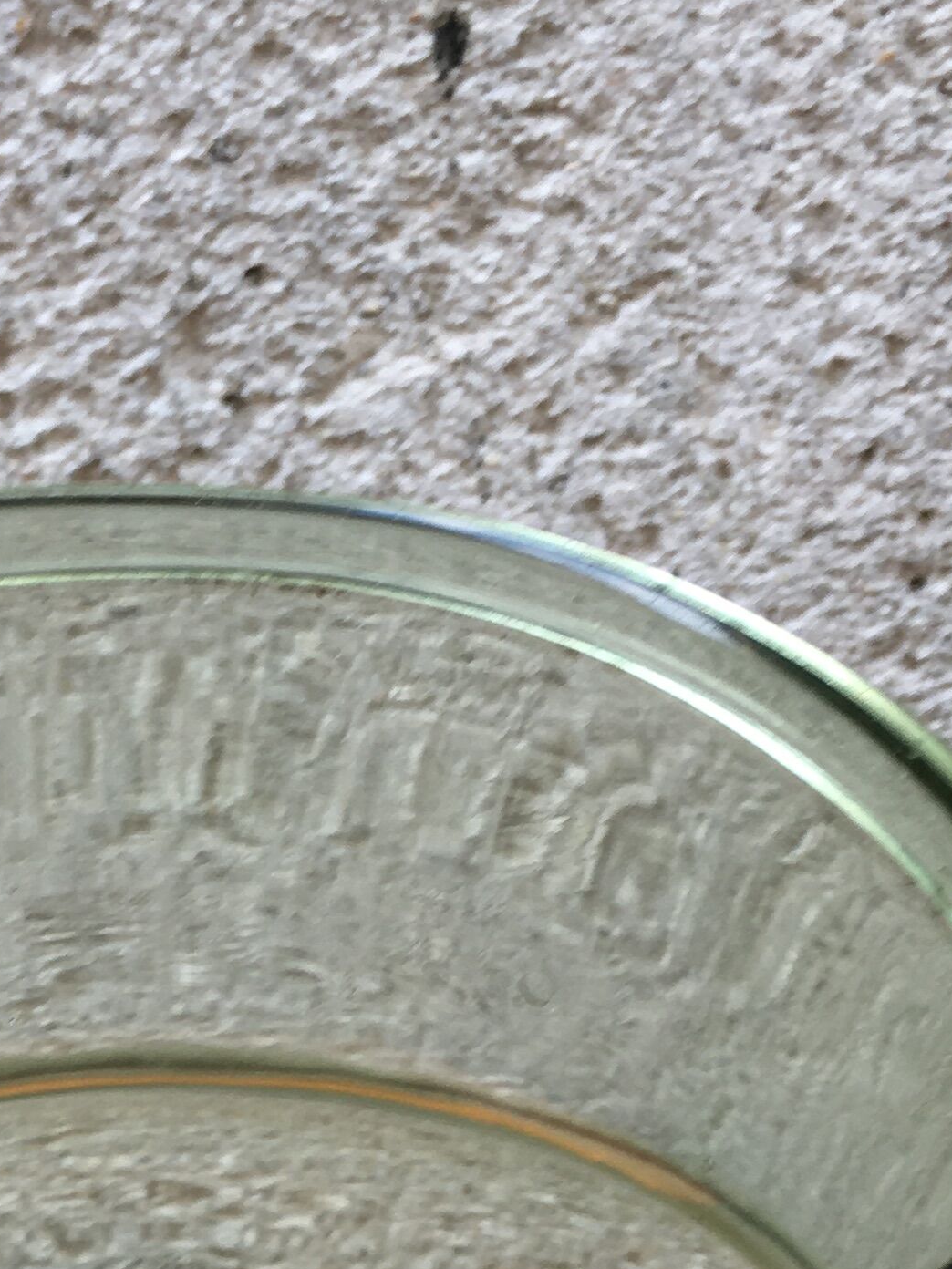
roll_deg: -2.6
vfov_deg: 22.4
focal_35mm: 84
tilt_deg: -36.1
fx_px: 3080
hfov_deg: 17.2
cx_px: 8
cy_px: 1267
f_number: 2.2
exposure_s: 1/102
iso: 25
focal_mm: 4.15
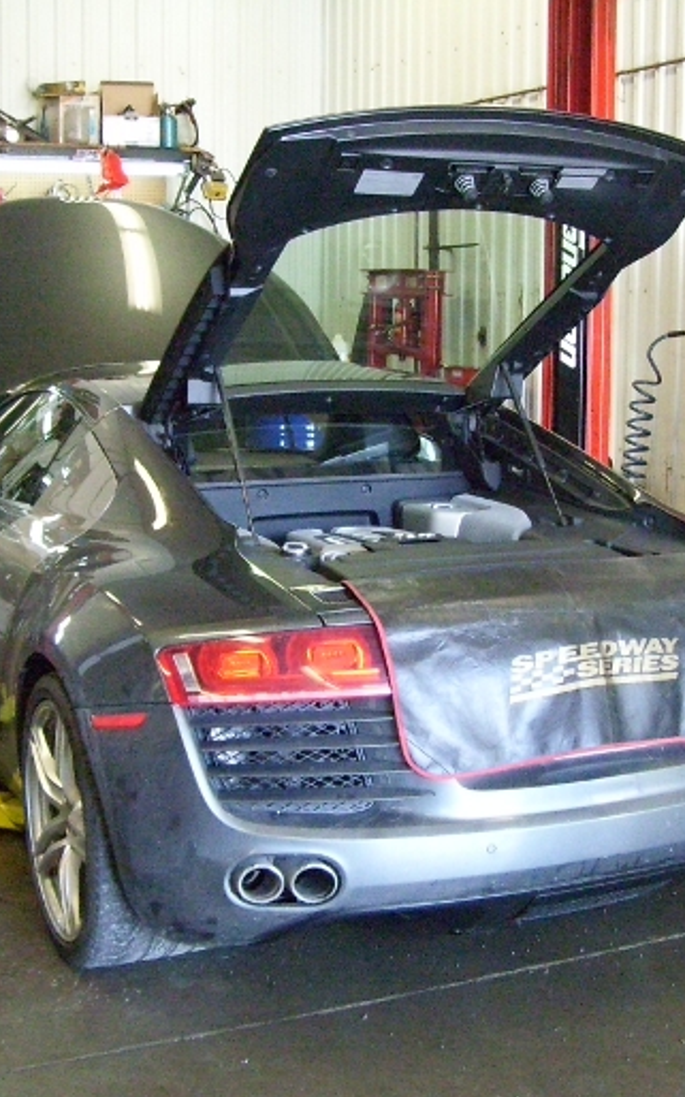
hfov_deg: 24.8
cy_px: 556
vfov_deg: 38.9
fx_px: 1554
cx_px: 420
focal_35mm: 52
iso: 1250
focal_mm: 6
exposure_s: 1/160
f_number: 2.7
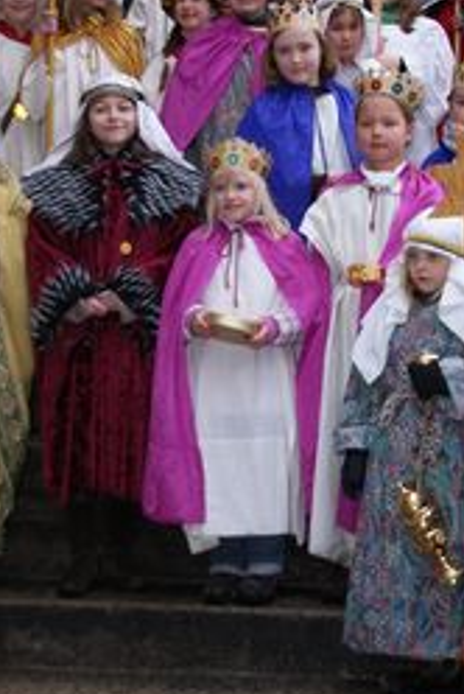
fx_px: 1465
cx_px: 316
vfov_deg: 26.5
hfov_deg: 17.9
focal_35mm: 76
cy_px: 241
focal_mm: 28
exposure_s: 1/80
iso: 320
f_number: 4.5
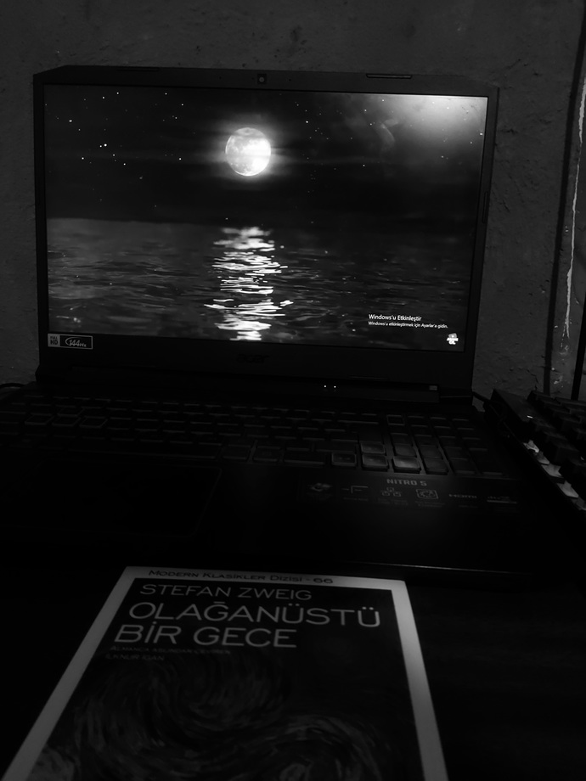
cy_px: 390
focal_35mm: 26
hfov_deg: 53.1
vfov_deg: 67.3
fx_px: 587
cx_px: 293
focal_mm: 3.92
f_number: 1.7
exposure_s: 1/33
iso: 320
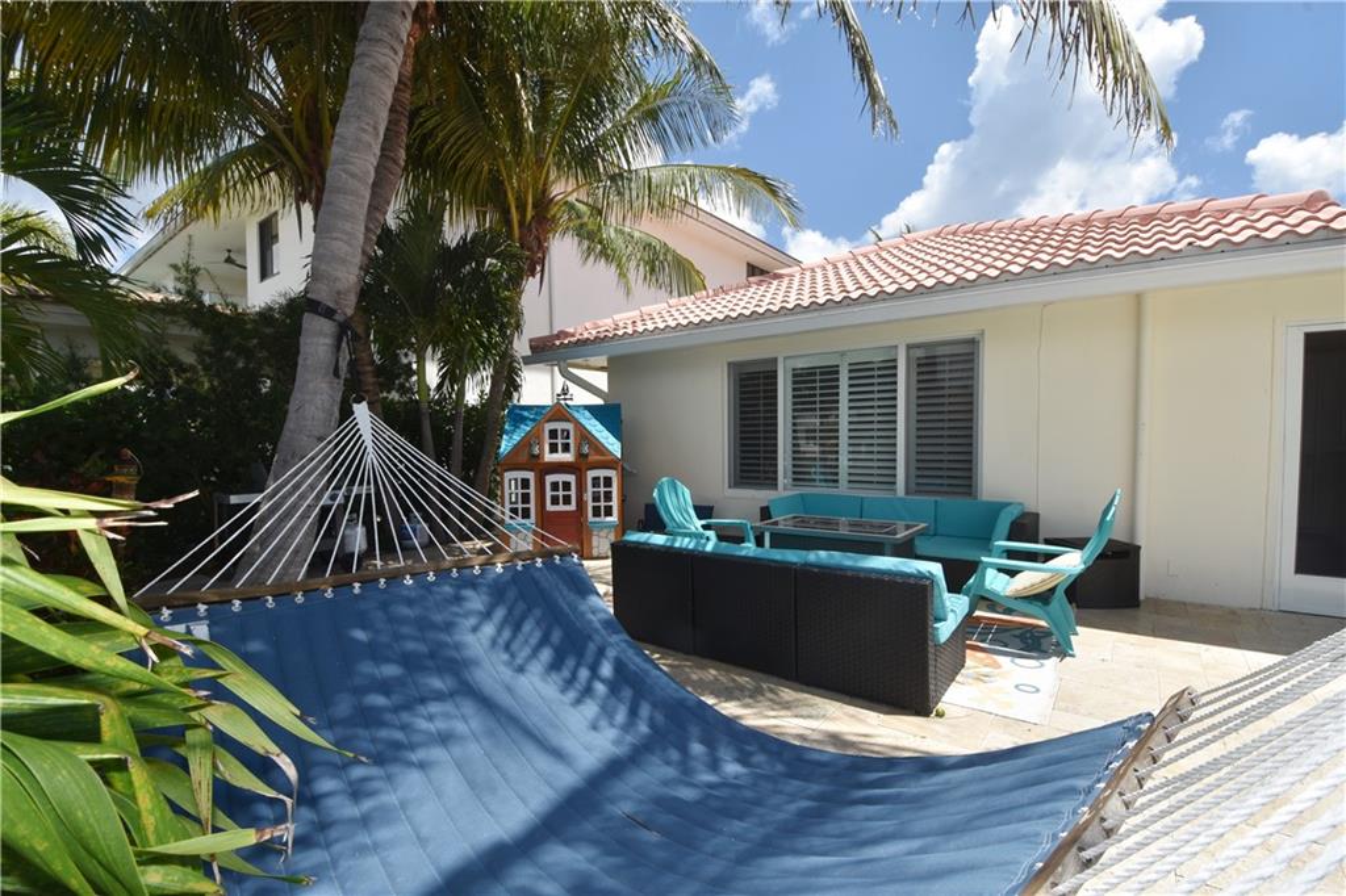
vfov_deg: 77.3
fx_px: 561
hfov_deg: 100.4
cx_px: 673
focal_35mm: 15
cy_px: 448
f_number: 11
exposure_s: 1/250
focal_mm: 10
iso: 200
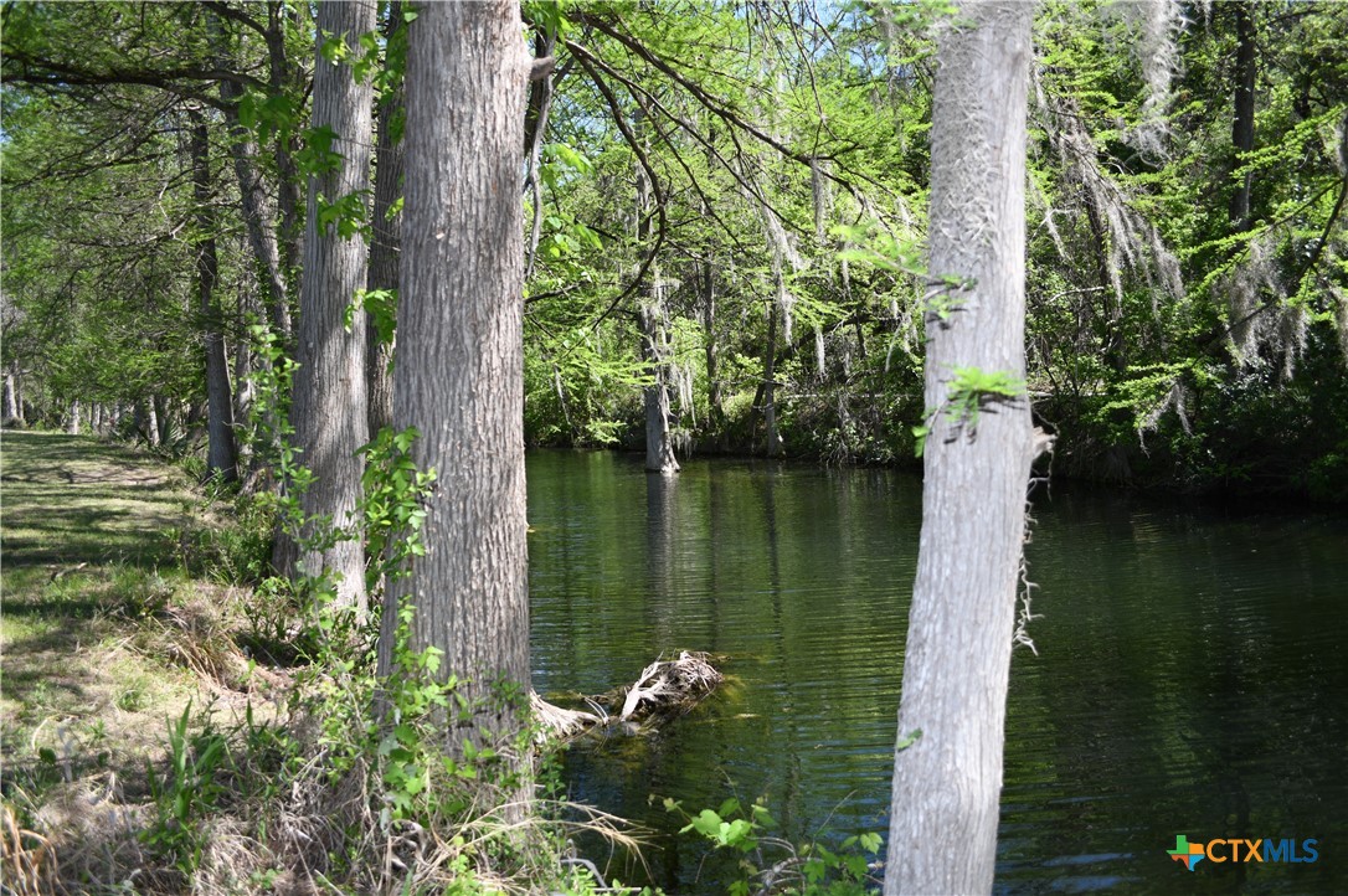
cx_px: 674
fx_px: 1010
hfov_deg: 67.4
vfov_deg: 47.8
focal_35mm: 27
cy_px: 448
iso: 72
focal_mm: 18
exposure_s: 1/250
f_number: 3.5
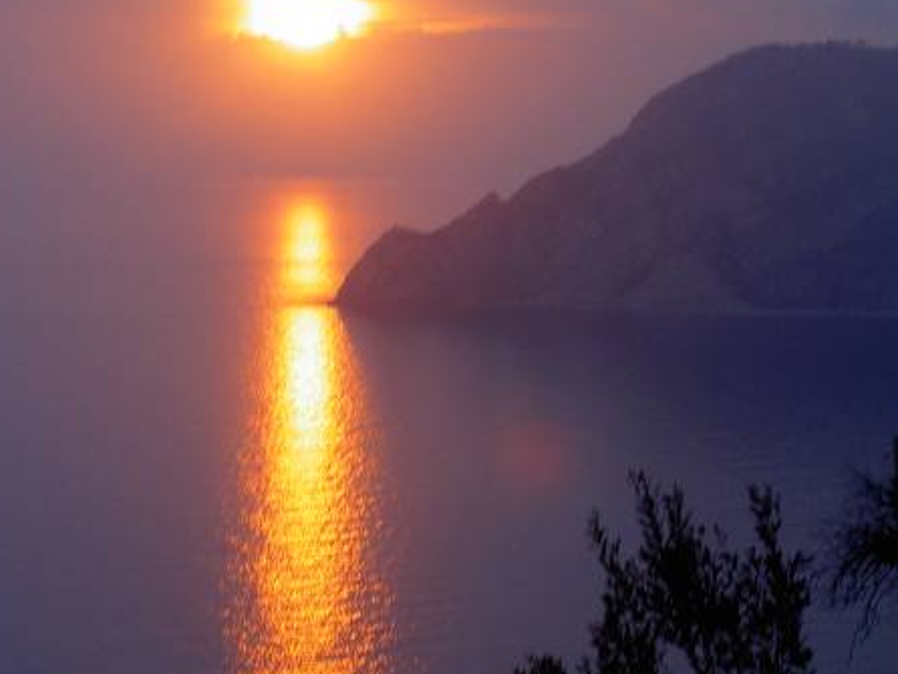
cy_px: 239
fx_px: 4049
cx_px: 358
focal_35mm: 156
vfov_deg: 9.5
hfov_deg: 12.6
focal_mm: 24
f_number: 4.9
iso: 100
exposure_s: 1/100
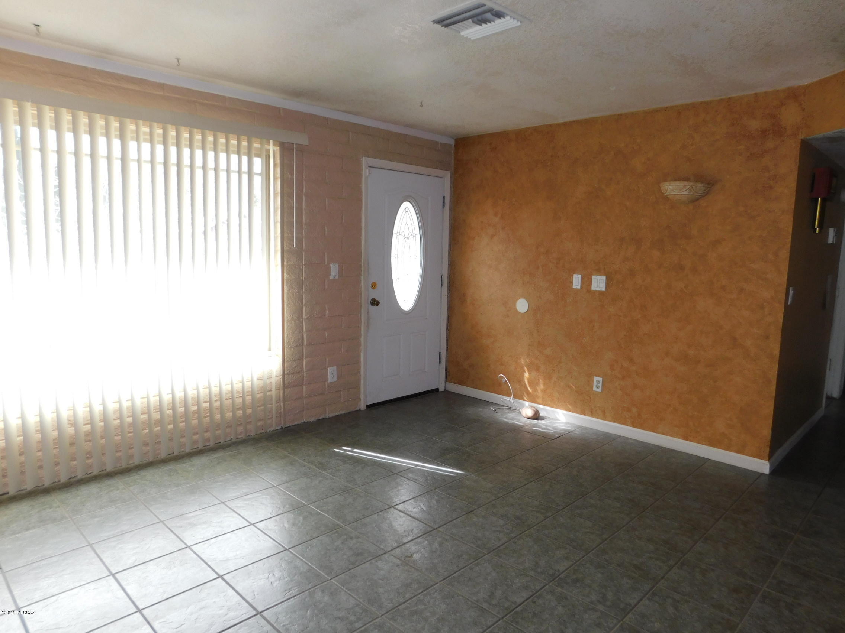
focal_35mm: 23
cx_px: 422
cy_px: 316
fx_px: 561
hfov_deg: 73.9
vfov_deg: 58.9
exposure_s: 1/80
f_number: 3
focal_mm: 4
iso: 125
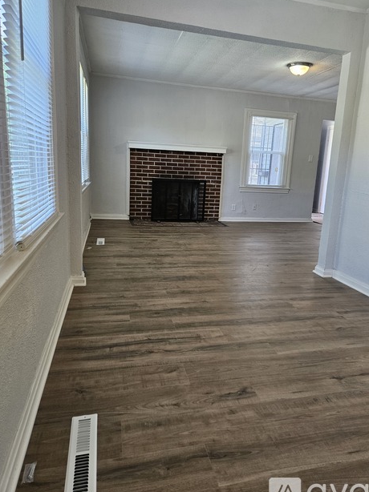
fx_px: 356
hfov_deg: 54.8
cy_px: 242
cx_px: 198
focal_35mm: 25
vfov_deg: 69.4
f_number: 1.8
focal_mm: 5.4
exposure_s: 1/120
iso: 160
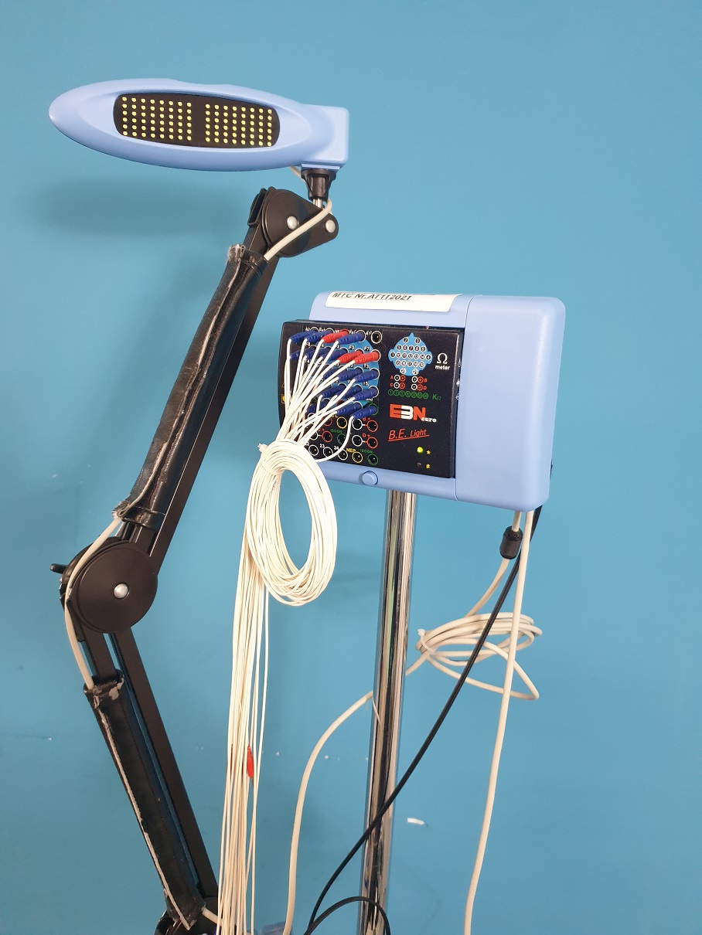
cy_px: 468
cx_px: 351
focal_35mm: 26
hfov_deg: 53.1
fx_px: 703
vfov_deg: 67.3
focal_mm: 4.3
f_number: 1.5
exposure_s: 1/50
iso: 320
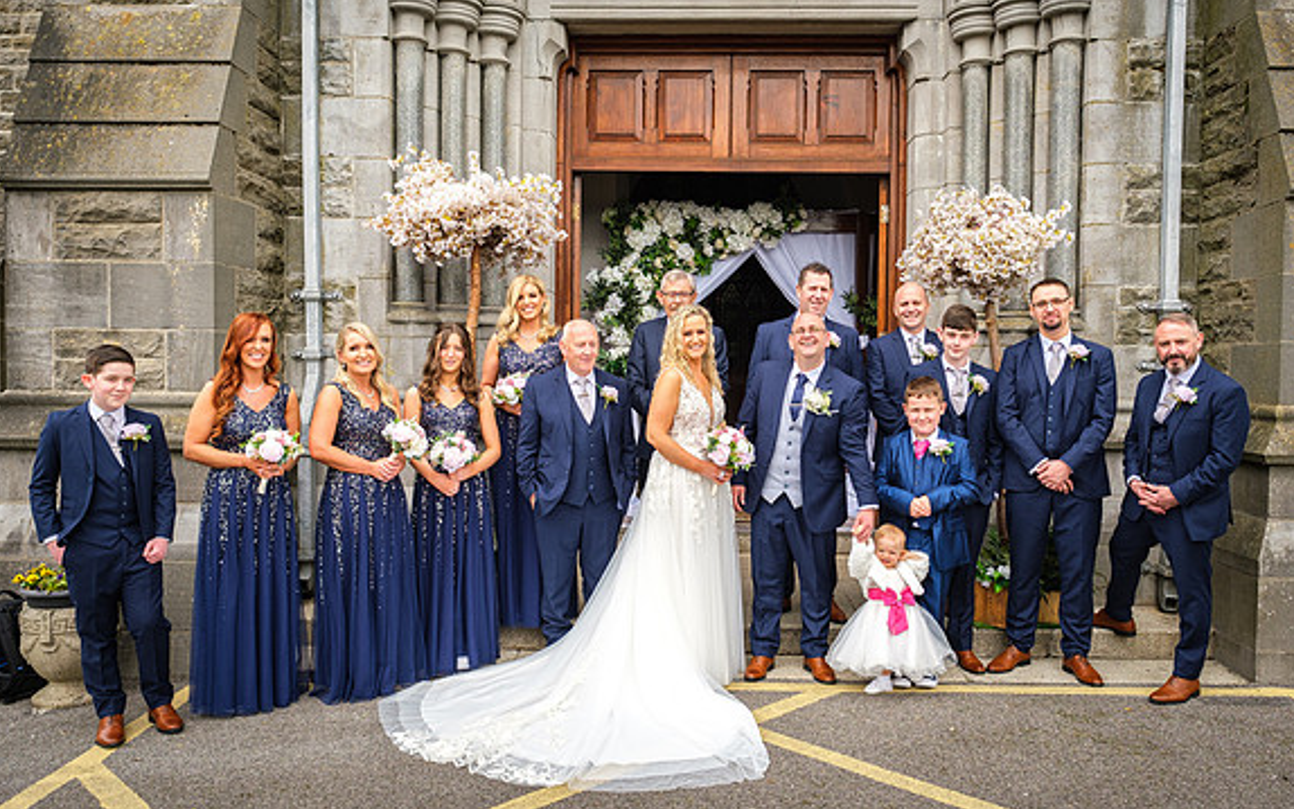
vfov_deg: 46.0
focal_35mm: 27
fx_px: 952
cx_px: 673
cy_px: 411
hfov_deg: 68.4
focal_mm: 16
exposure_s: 1/250
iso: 160
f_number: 4.5
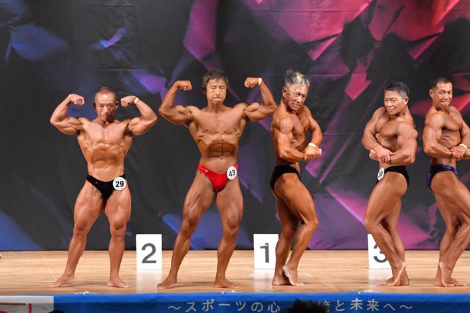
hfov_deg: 10.0
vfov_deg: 6.7
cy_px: 150
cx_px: 250
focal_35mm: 205
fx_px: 2676
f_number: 5.6
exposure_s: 1/400
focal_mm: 125
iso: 7200
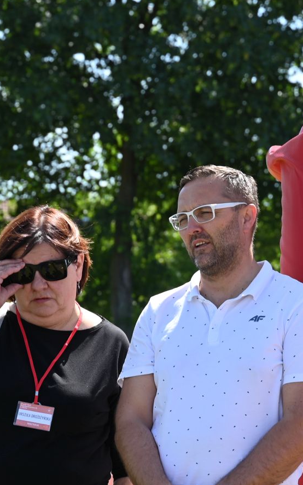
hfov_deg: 6.8
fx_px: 2562
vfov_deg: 10.8
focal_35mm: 194
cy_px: 334
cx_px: 122
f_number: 5.6
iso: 125
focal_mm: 75
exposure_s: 1/250
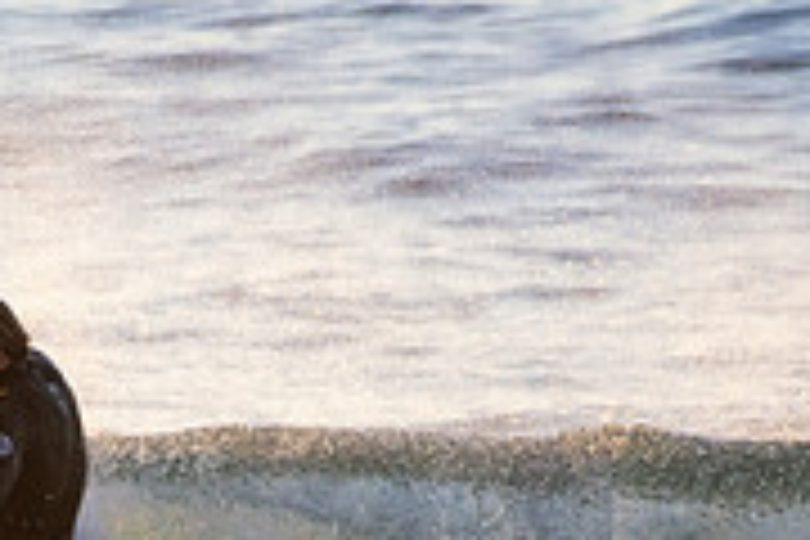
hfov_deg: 0.9
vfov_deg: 0.6
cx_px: -32
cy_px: 776
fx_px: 54491
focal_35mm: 2422
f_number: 5.6
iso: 1400
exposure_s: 1/2000
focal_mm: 500
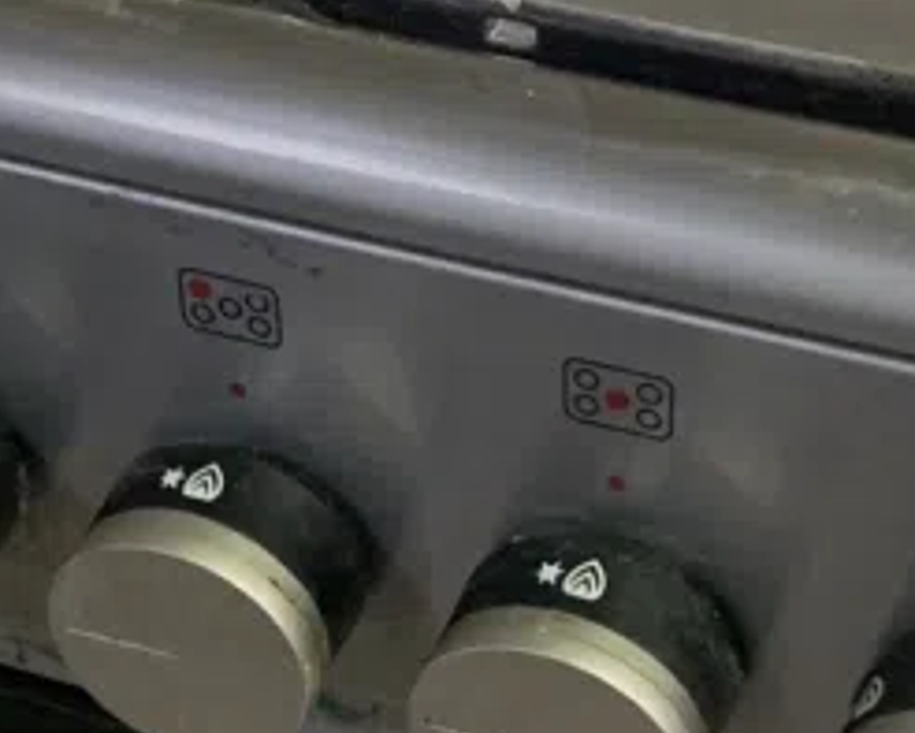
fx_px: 1788
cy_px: 238
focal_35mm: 66
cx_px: 193
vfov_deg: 23.0
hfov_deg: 28.2
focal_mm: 4.25
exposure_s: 1/25
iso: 500
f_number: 1.8
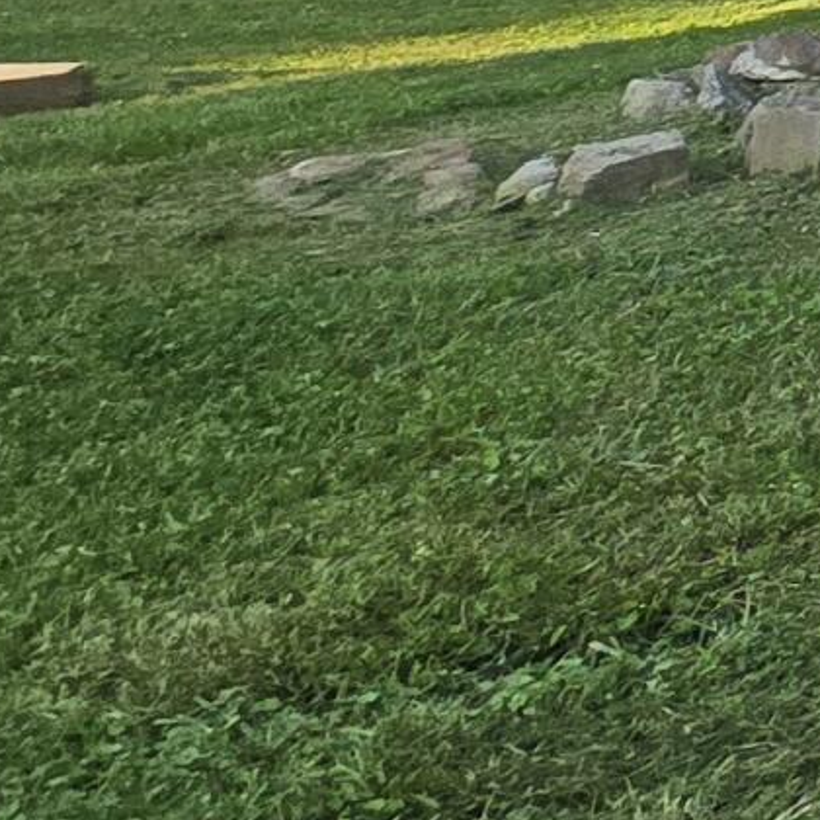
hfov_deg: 10.4
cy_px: -447
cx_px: 2685
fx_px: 2198
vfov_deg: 18.5
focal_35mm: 82
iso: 50
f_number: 2.2
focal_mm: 2.2
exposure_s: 1/277
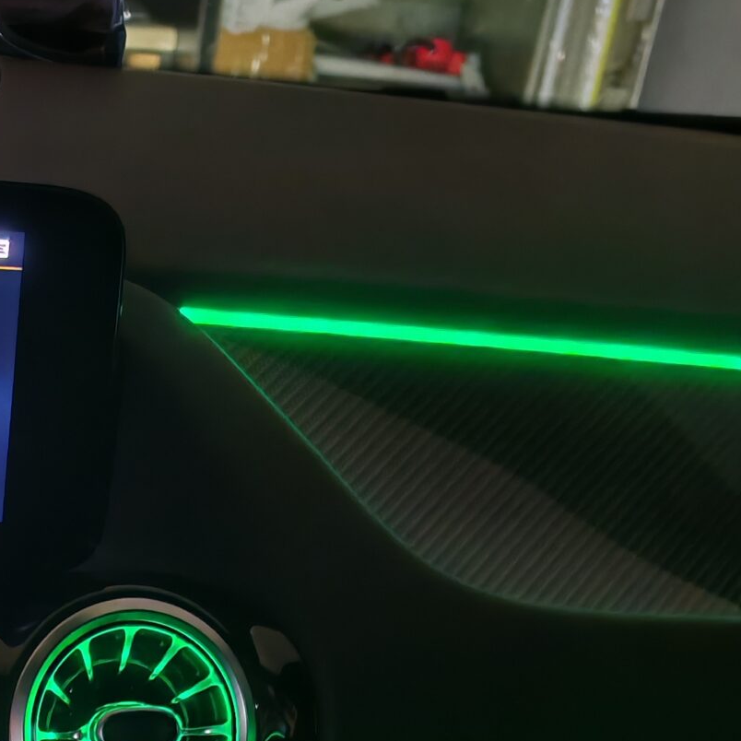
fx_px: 1841
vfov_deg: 20.0
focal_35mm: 76
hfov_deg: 21.3
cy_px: 1079
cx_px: -130
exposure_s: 1/20
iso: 2500
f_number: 1.4
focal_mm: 6.83
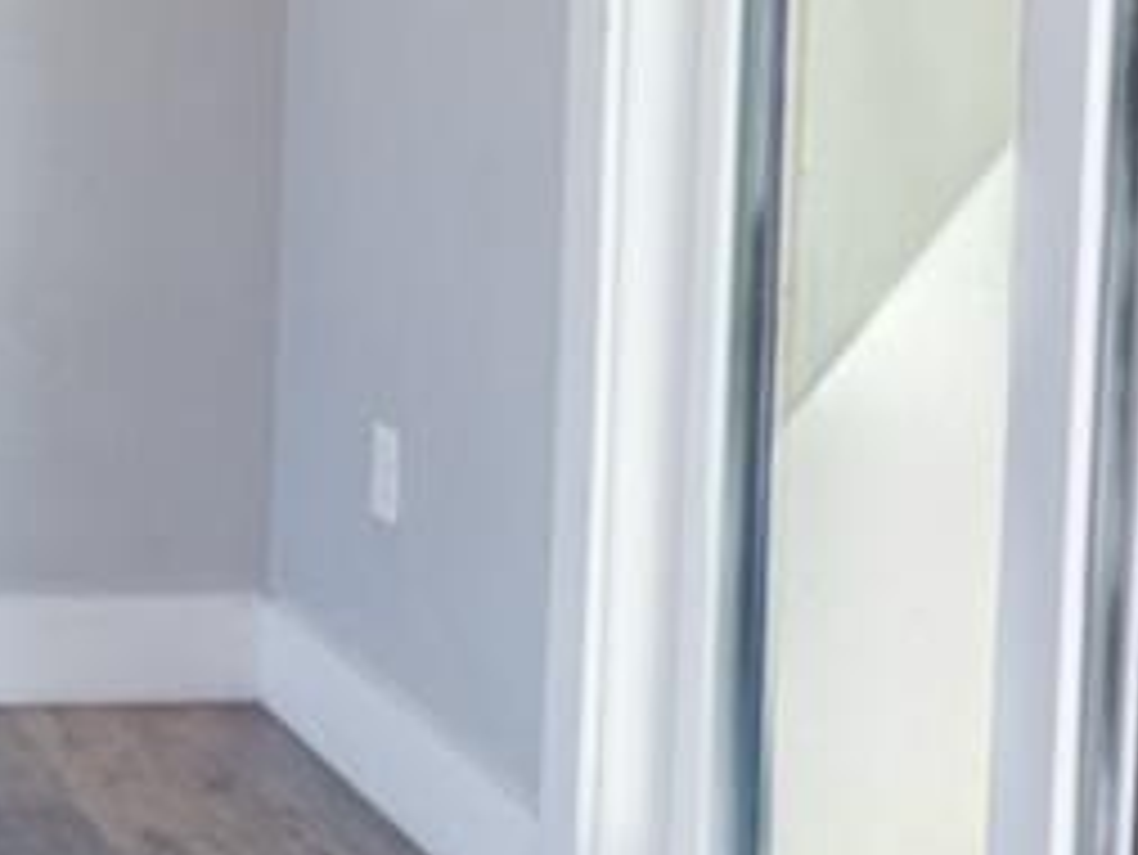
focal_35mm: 85
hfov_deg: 19.7
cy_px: 56
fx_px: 2796
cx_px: -612
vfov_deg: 17.1
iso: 500
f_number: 9
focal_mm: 14
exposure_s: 1/160
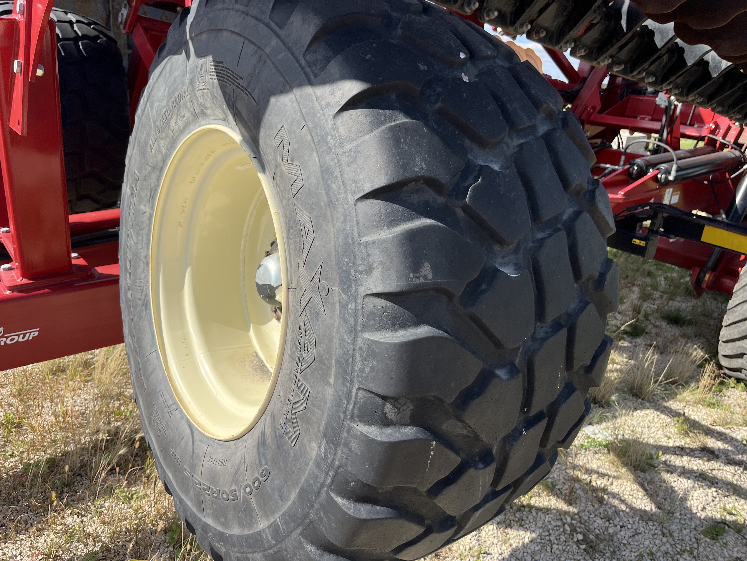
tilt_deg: -21.3
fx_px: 561
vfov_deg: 53.1
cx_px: 374
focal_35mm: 26
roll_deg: -3.5
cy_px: 280
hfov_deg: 67.3
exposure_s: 1/1890
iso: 50
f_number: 1.6
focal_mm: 5.1
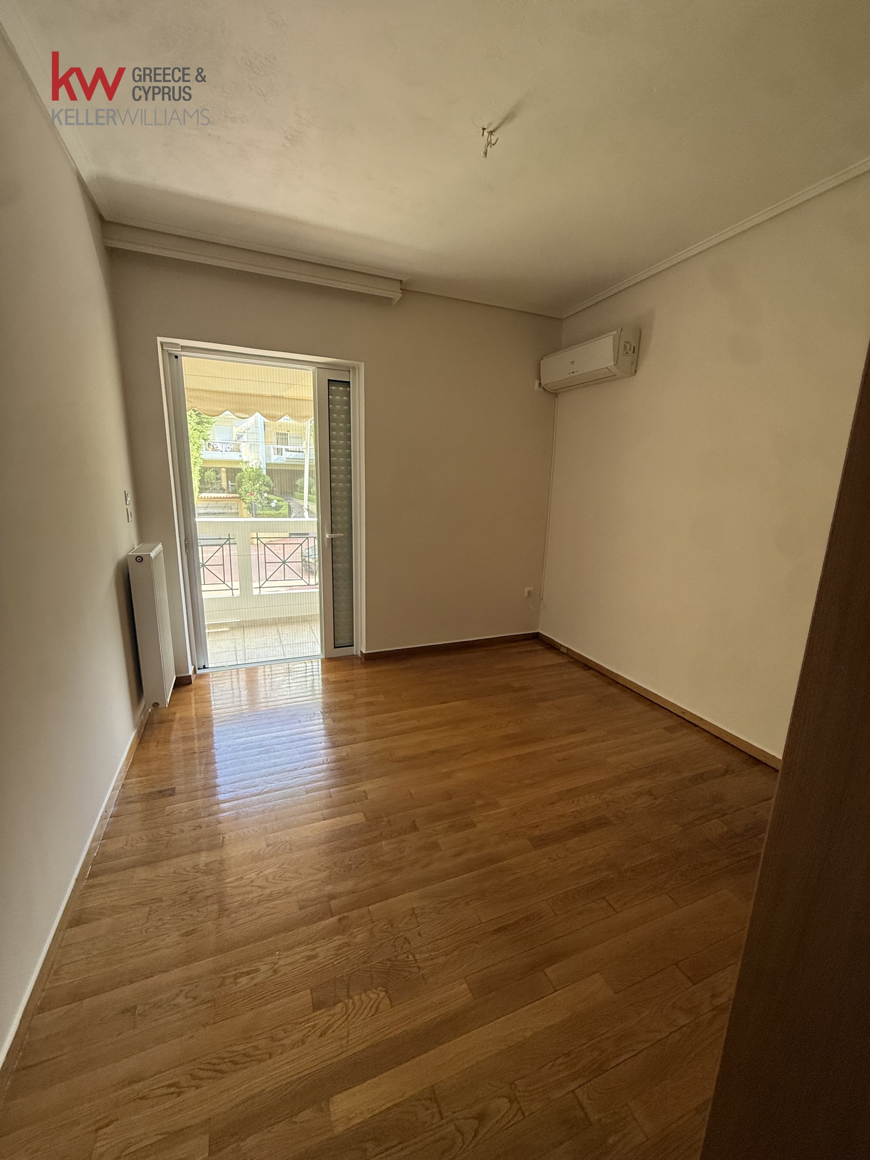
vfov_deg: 102.1
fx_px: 469
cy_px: 580
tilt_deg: -11.4
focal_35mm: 14
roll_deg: -2.0
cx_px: 435
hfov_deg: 85.7
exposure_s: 1/99
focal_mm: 2.22
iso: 200
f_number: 2.2
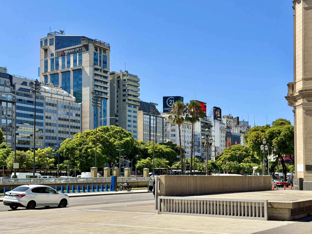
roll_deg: +0.2
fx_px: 433
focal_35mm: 48
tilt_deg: +7.8
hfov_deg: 39.7
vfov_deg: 30.3
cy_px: 117
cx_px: 156
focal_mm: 6.76
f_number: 1.78
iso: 64
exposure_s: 1/4329
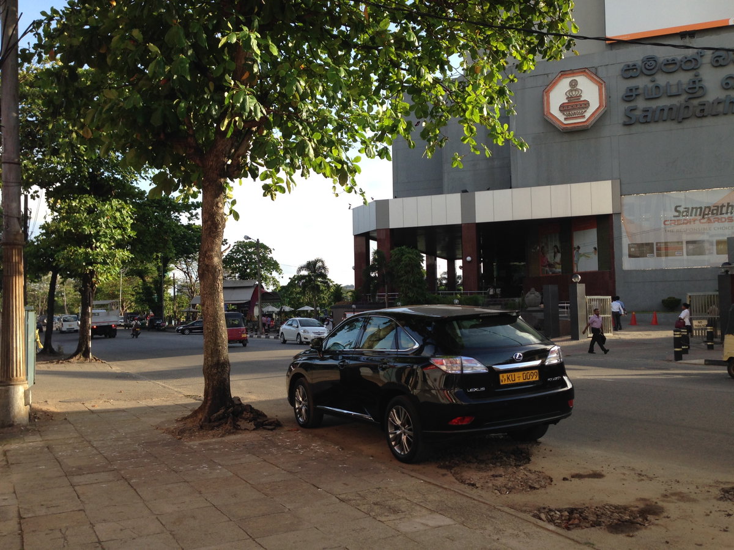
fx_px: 700
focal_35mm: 33
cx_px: 367
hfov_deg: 55.4
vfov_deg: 42.9
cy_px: 275
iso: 50
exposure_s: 1/502
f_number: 2.4
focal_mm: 4.12
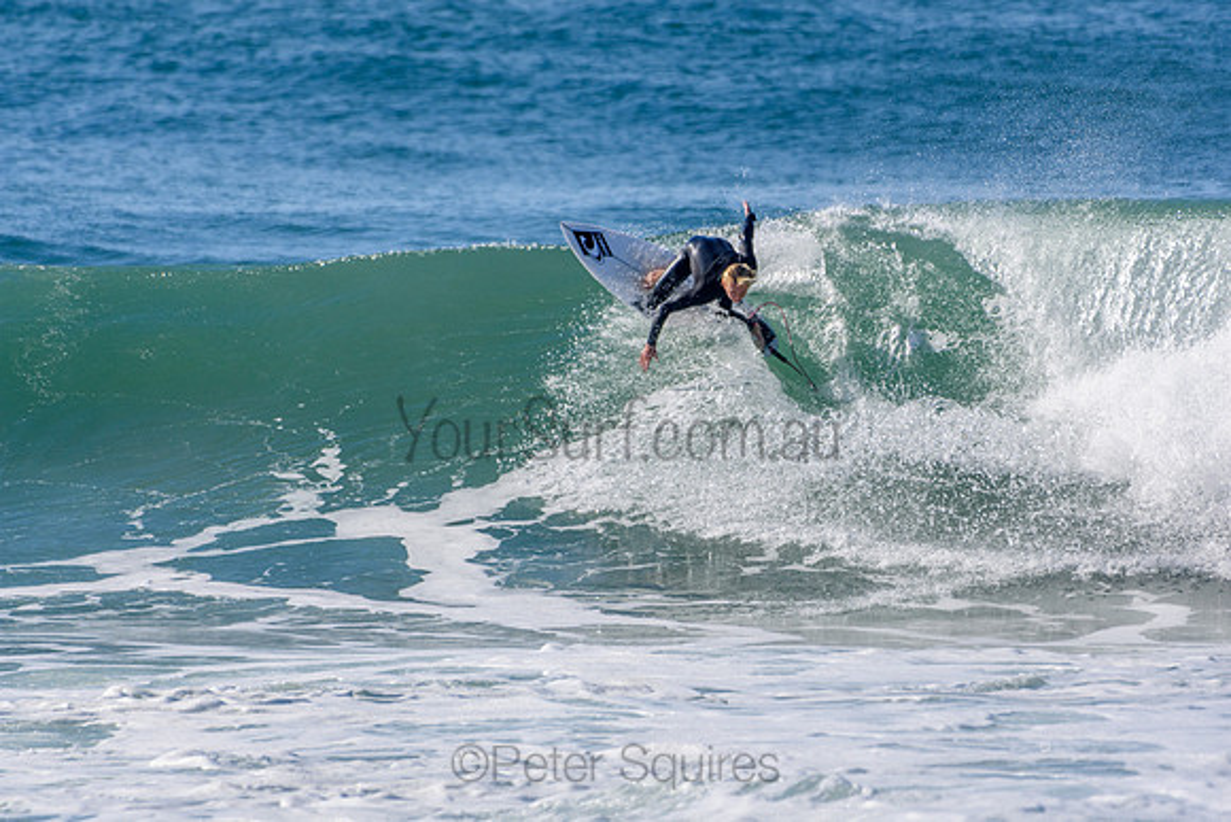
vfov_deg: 1.8
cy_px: 411
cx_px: 616
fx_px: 25651
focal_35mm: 750
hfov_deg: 2.7
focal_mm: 500
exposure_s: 1/2000
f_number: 5.6
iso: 220
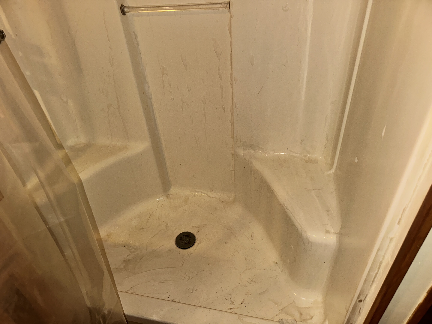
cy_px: 162
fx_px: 300
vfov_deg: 56.8
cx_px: 216
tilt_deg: -37.4
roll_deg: +4.6
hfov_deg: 71.6
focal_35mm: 24
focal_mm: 6.86
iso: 160
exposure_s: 1/12
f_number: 1.78
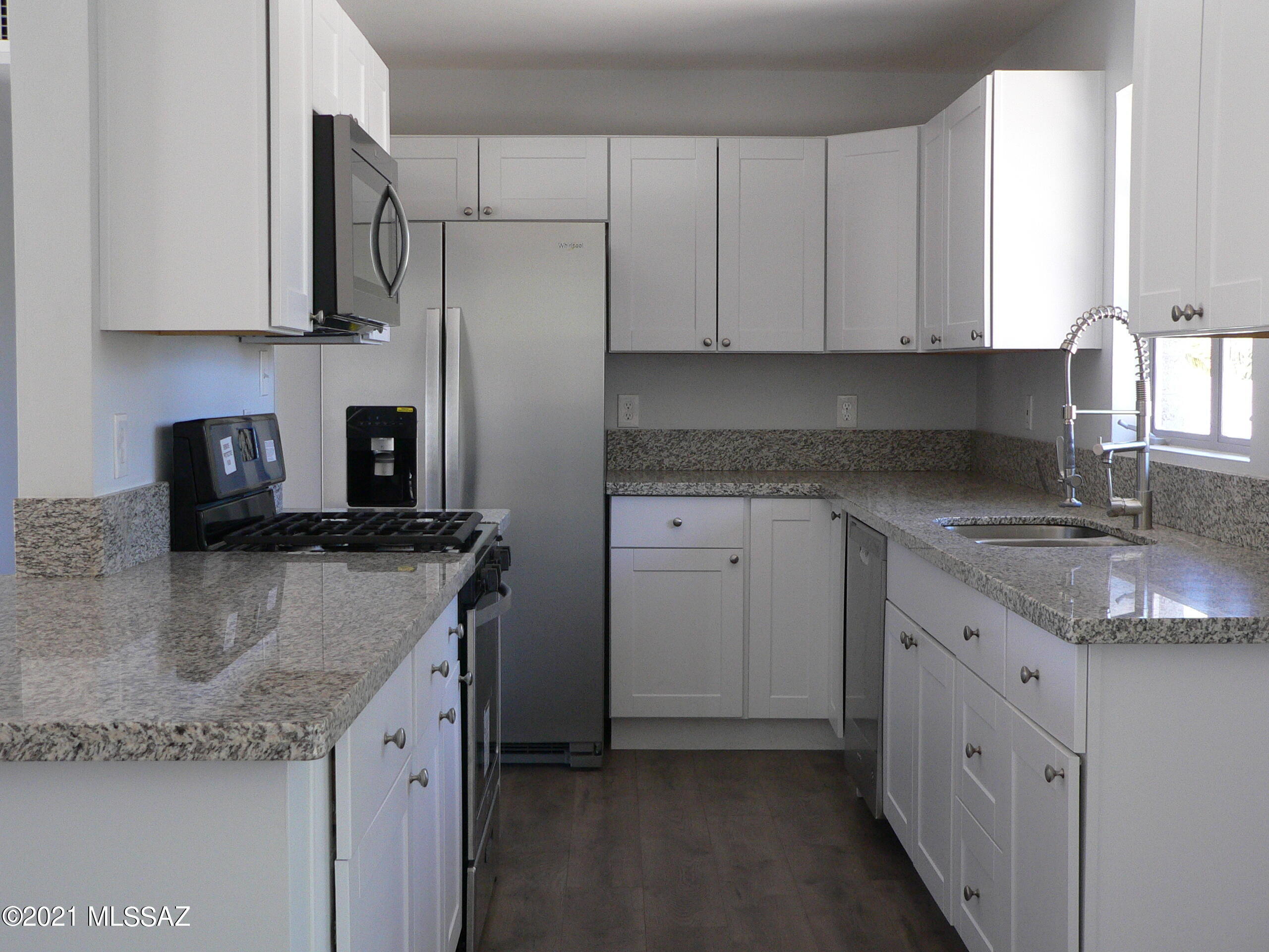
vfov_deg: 32.9
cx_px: 634
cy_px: 476
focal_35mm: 44
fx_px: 1613
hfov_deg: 42.9
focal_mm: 7.4
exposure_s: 1/60
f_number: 2.8
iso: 200
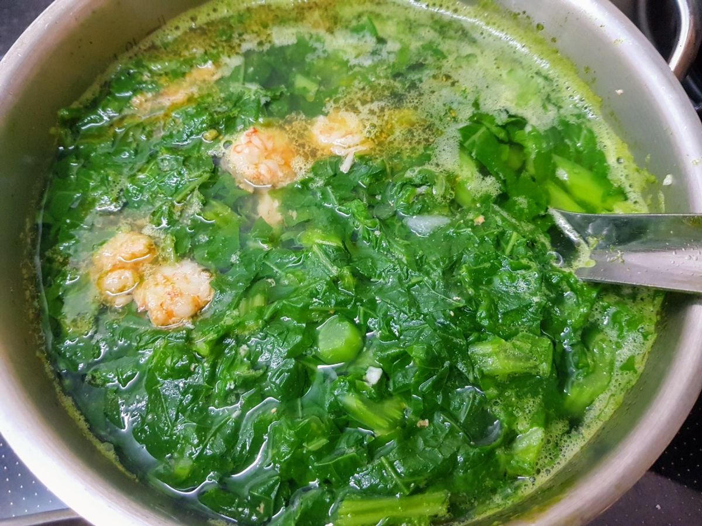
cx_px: 351
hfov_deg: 67.3
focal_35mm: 26
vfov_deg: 53.1
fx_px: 527
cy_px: 263
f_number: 1.7
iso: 200
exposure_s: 1/14
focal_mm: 4.2
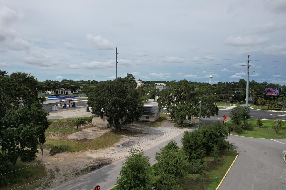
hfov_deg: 78.6
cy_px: 95
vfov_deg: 57.2
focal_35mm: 22
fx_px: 175
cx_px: 143
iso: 100
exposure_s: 1/800
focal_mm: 8.38
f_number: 2.8
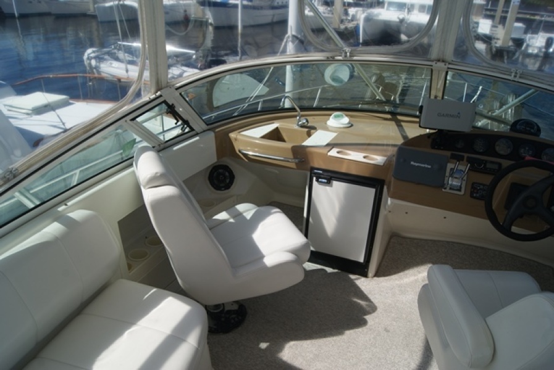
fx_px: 416
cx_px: 277
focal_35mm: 27
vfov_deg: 48.0
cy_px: 185
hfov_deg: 67.3
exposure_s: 1/250
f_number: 10
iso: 100
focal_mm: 18
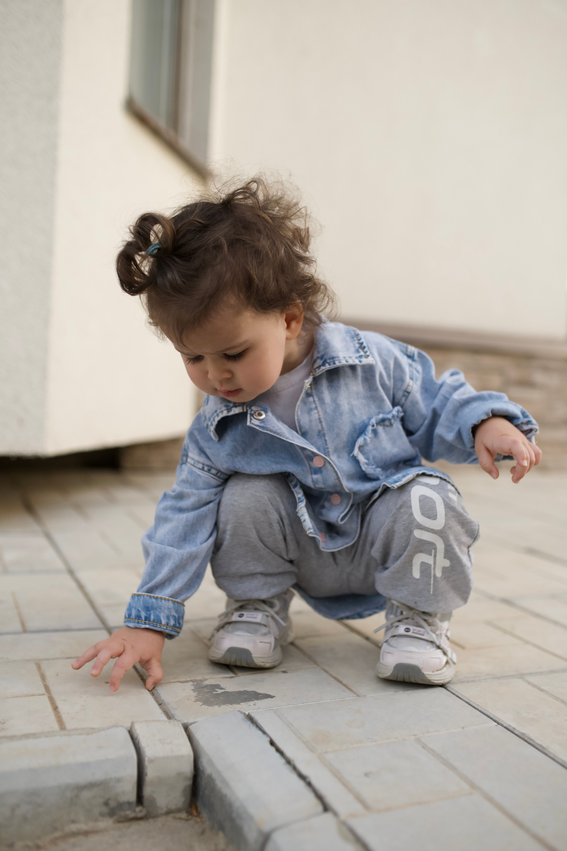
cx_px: 284
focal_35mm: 35
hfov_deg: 37.9
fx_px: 827
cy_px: 426
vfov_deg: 54.4
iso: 400
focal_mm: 35
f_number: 2.2
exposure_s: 1/500
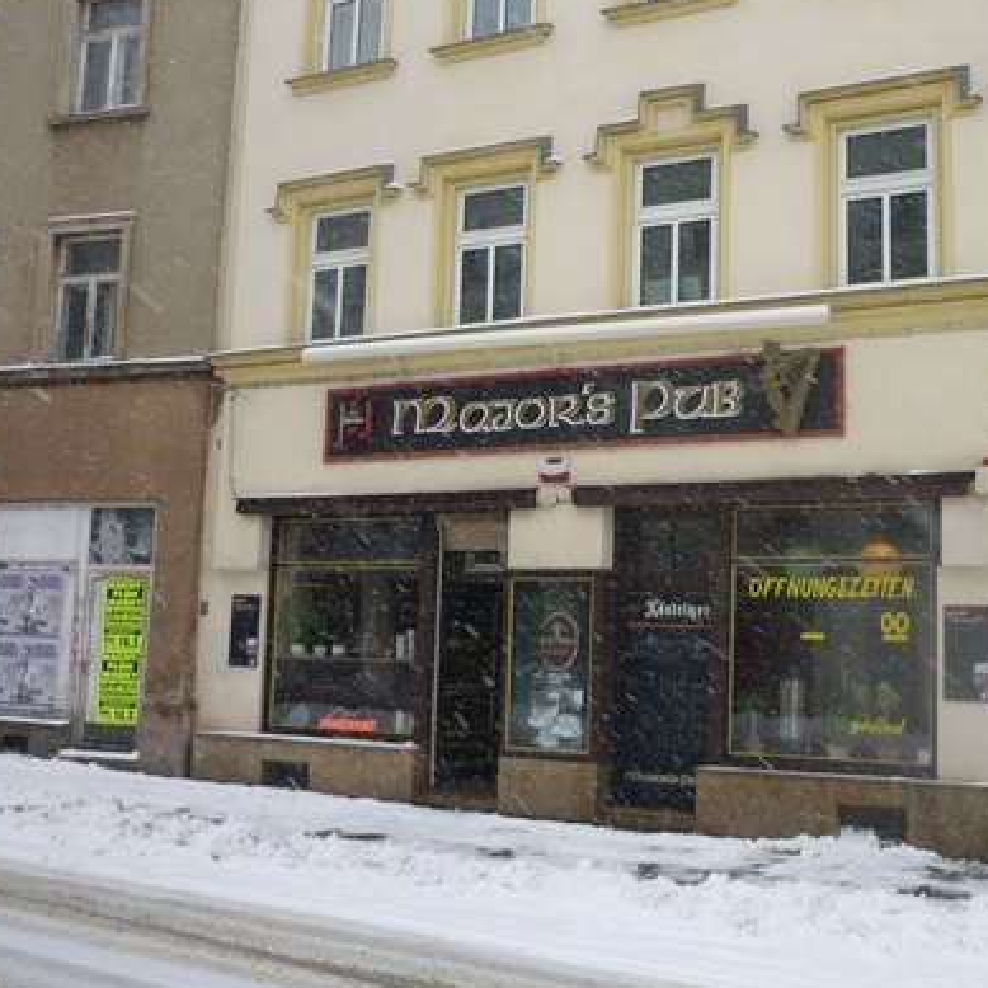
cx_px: 563
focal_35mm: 40
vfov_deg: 41.9
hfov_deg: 41.8
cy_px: 490
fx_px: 1292
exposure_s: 1/160
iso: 80
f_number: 2.8
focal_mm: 5.5
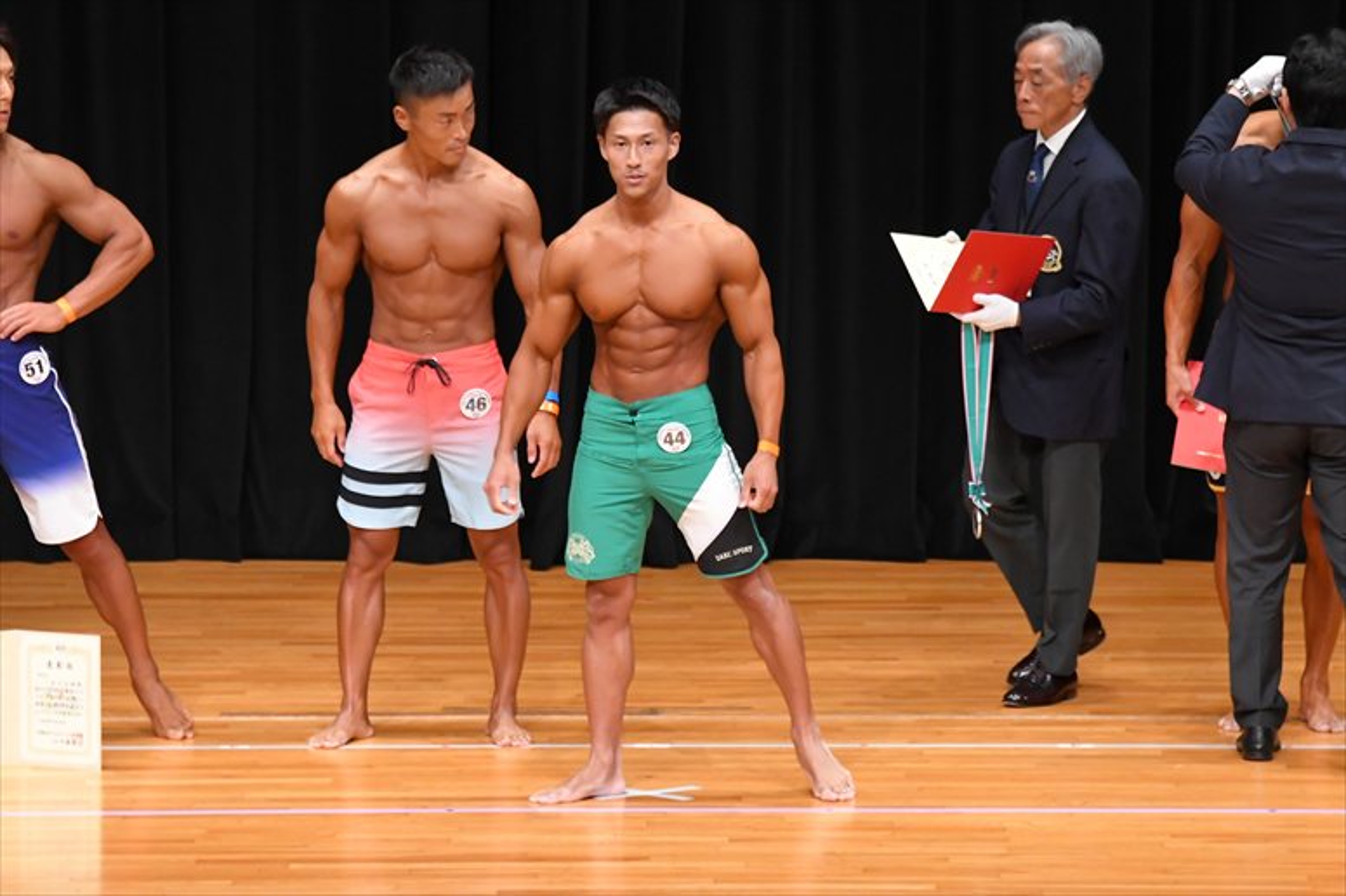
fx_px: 10090
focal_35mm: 270
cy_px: 448
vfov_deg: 5.1
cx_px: 673
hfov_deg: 7.6
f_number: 5.6
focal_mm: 180
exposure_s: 1/400
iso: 4000
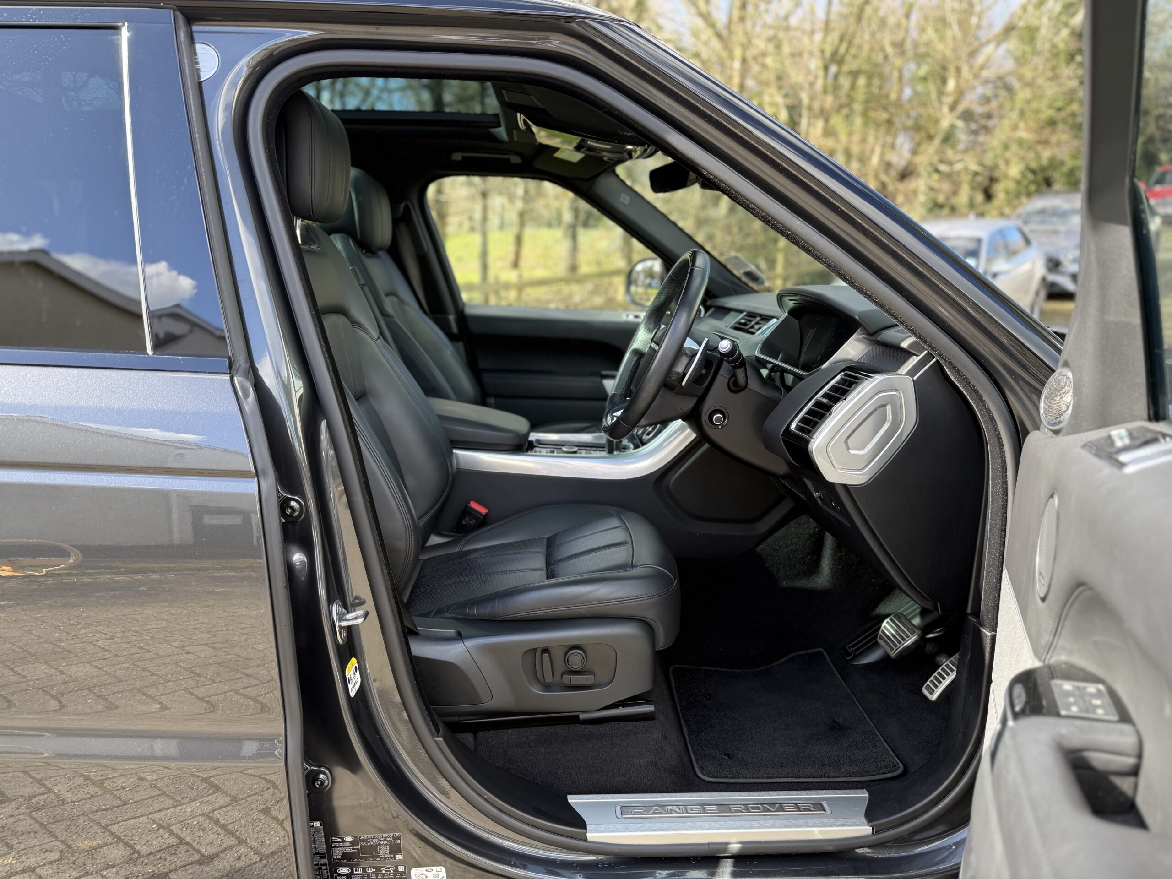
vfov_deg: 56.8
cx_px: 586
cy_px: 440
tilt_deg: -10.9
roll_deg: -1.8
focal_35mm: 24
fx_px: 813
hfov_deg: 71.6
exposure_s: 1/361
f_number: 1.78
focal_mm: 6.76
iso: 100
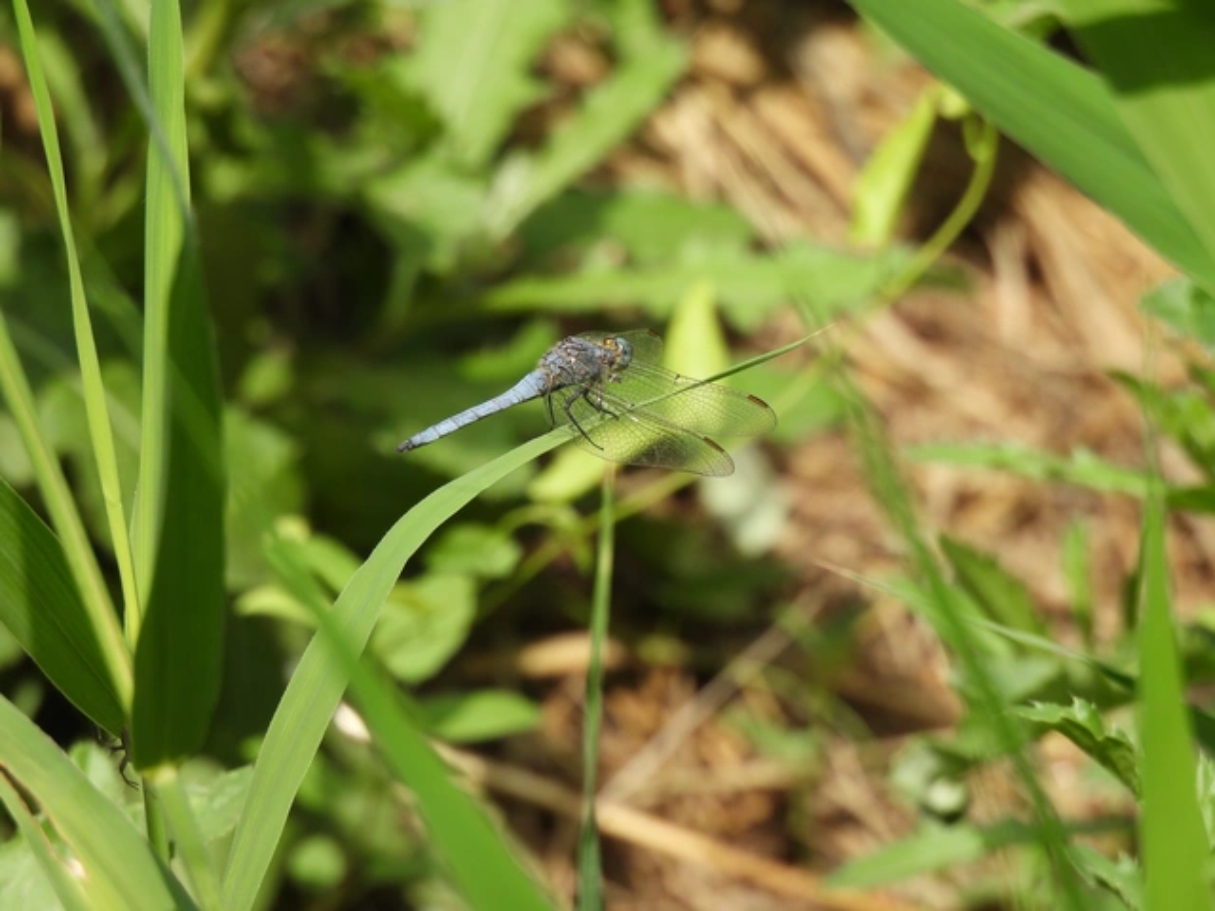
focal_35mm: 950
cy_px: 456
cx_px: 608
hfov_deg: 2.1
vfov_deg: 1.6
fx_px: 33344
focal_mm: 170
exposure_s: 1/320
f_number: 5.6
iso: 100
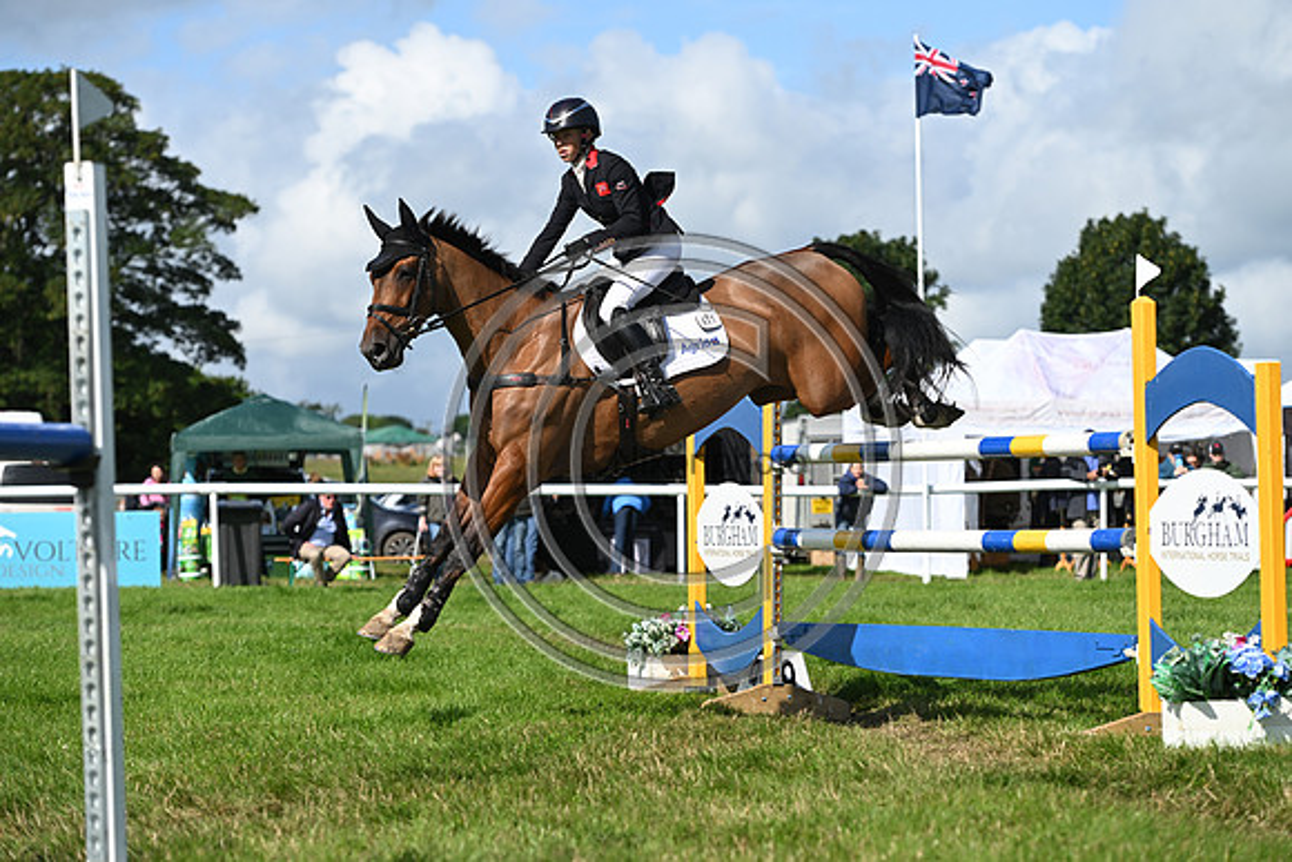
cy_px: 431
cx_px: 646
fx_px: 4666
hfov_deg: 15.8
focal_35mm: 130
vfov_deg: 10.6
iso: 140
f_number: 4.5
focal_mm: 130
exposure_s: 1/1250
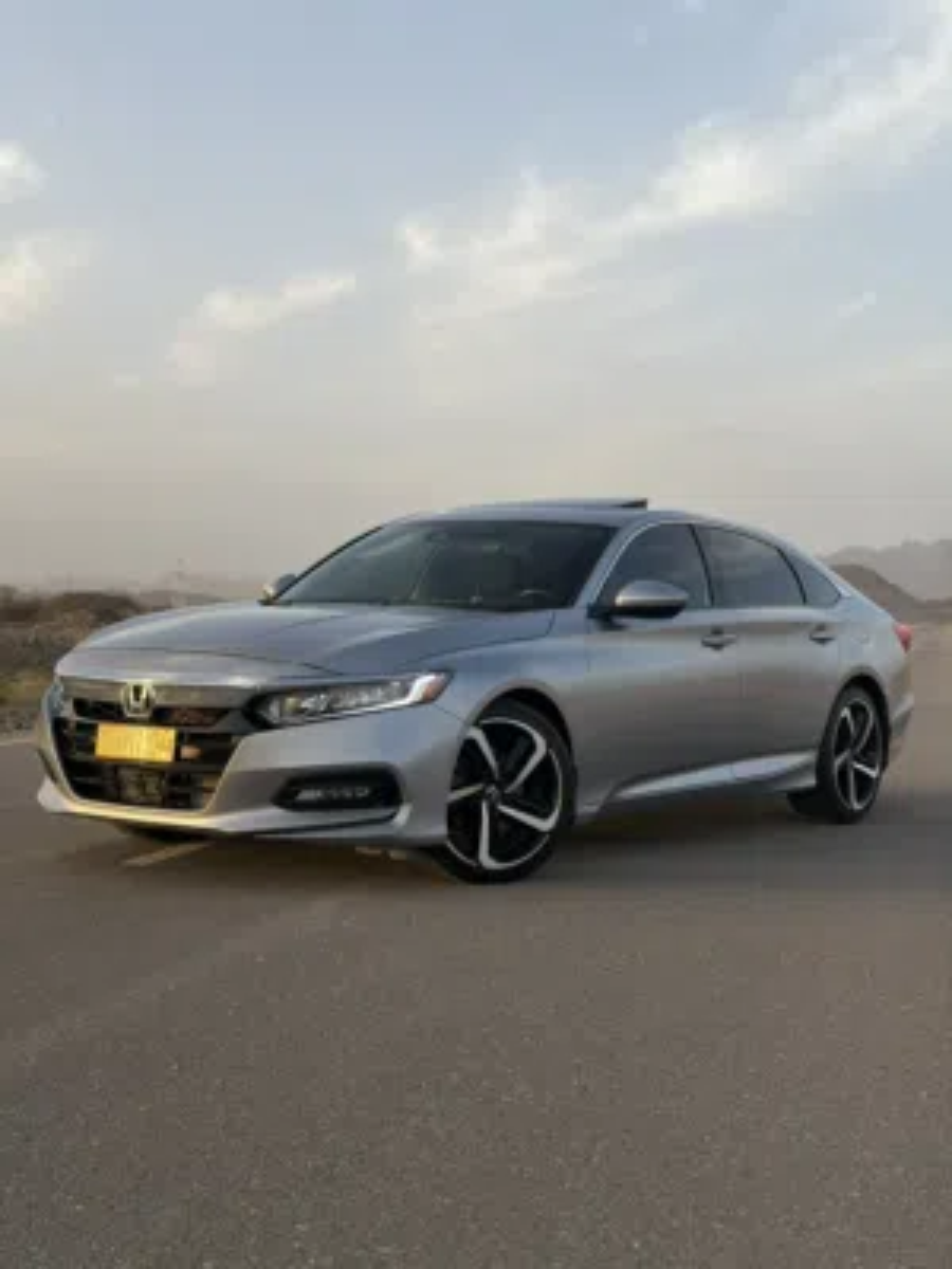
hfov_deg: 28.0
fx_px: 1907
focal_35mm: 52
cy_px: 634
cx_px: 476
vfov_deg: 36.8
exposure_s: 1/747
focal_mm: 5.96
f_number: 1.6
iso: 32
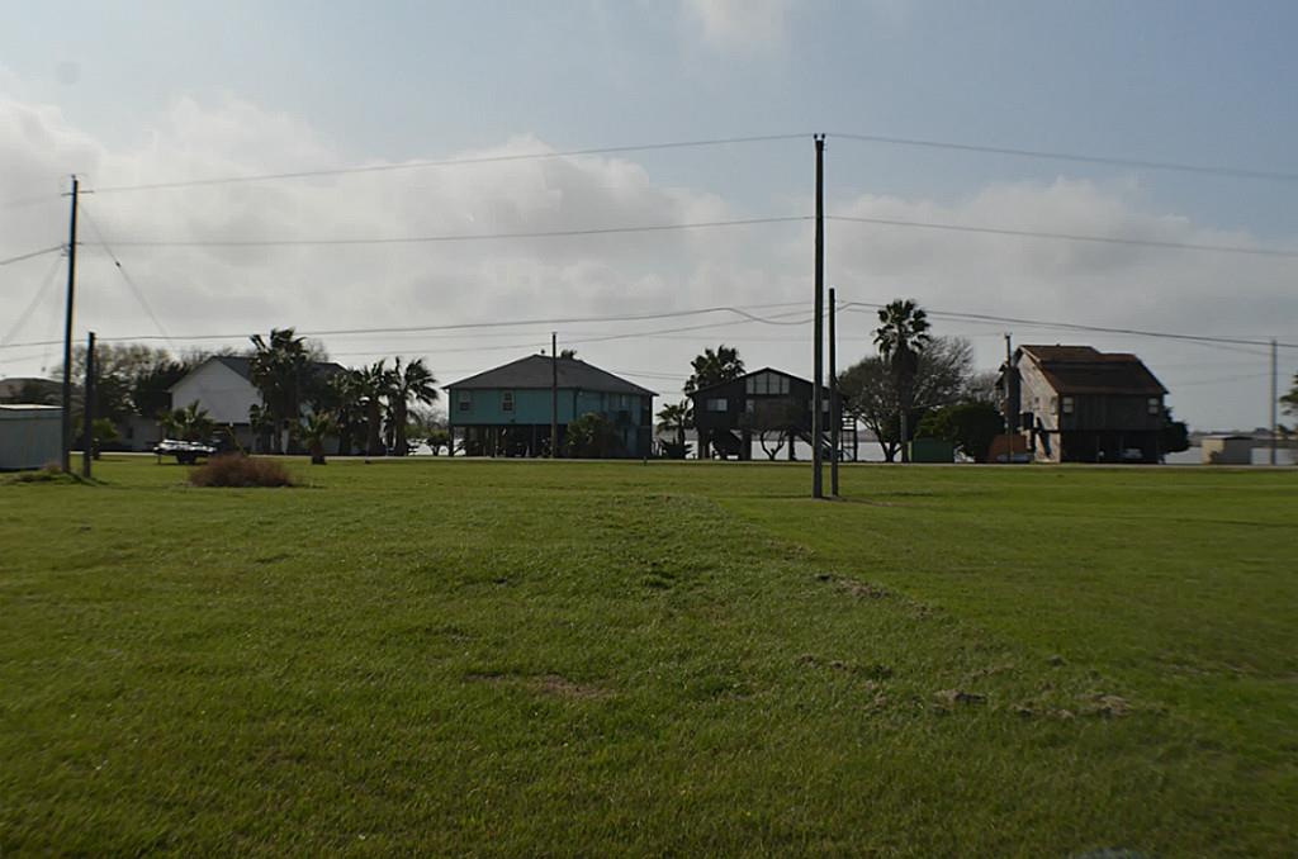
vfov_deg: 25.6
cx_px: 649
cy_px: 430
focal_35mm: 52
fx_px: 1889
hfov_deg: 37.9
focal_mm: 35
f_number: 9
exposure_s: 1/5000
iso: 450
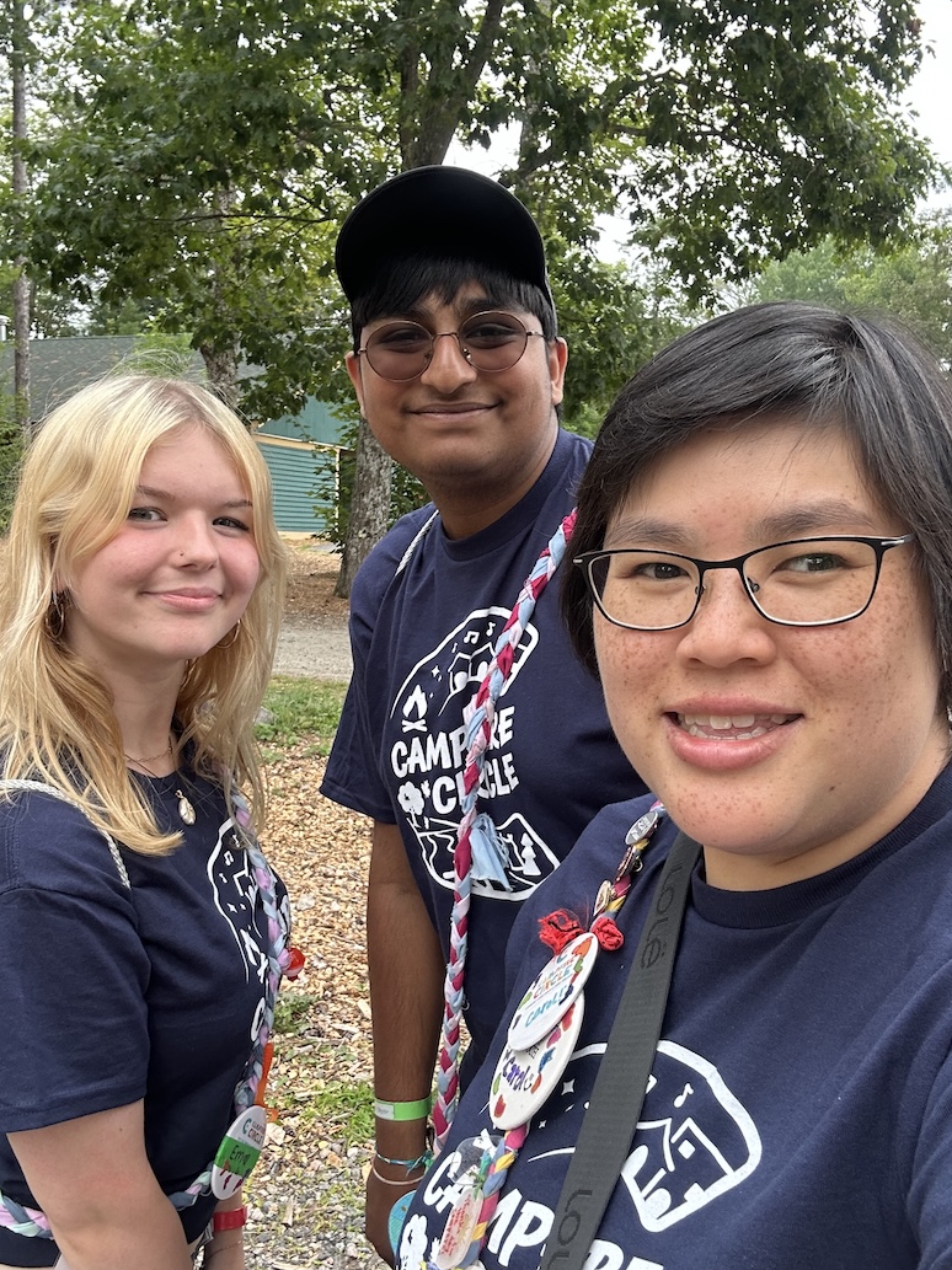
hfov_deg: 45.4
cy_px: 617
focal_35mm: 31
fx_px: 1137
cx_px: 471
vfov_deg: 58.4
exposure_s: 1/121
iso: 40
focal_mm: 2.69
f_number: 1.9
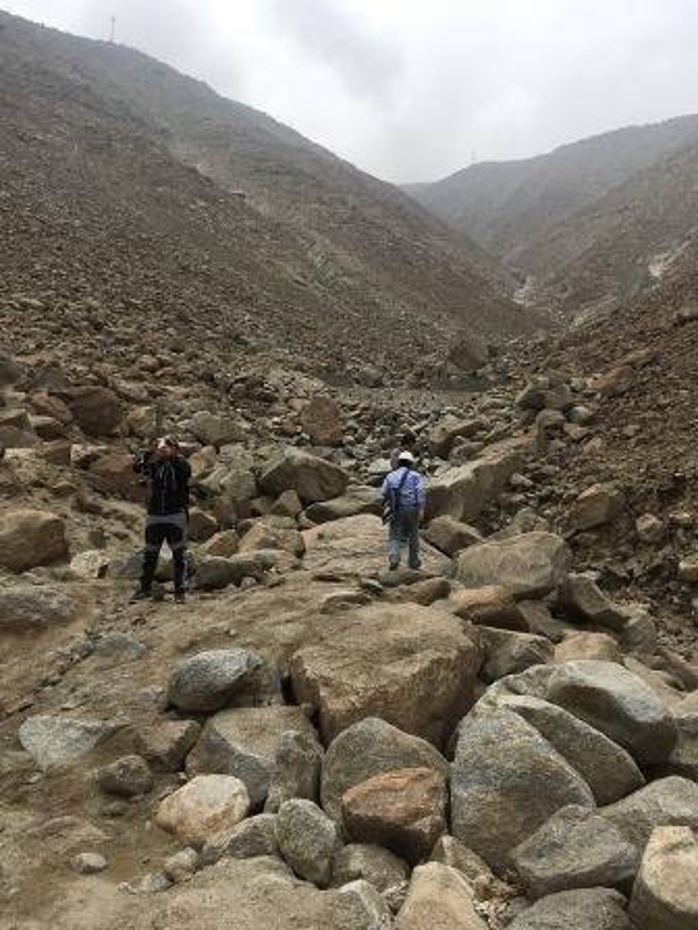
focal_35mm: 29
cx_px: 349
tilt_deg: +7.4
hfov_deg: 48.2
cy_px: 465
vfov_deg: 61.7
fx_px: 780
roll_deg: -2.2
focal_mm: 4.15
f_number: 2.2
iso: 25
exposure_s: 1/2331
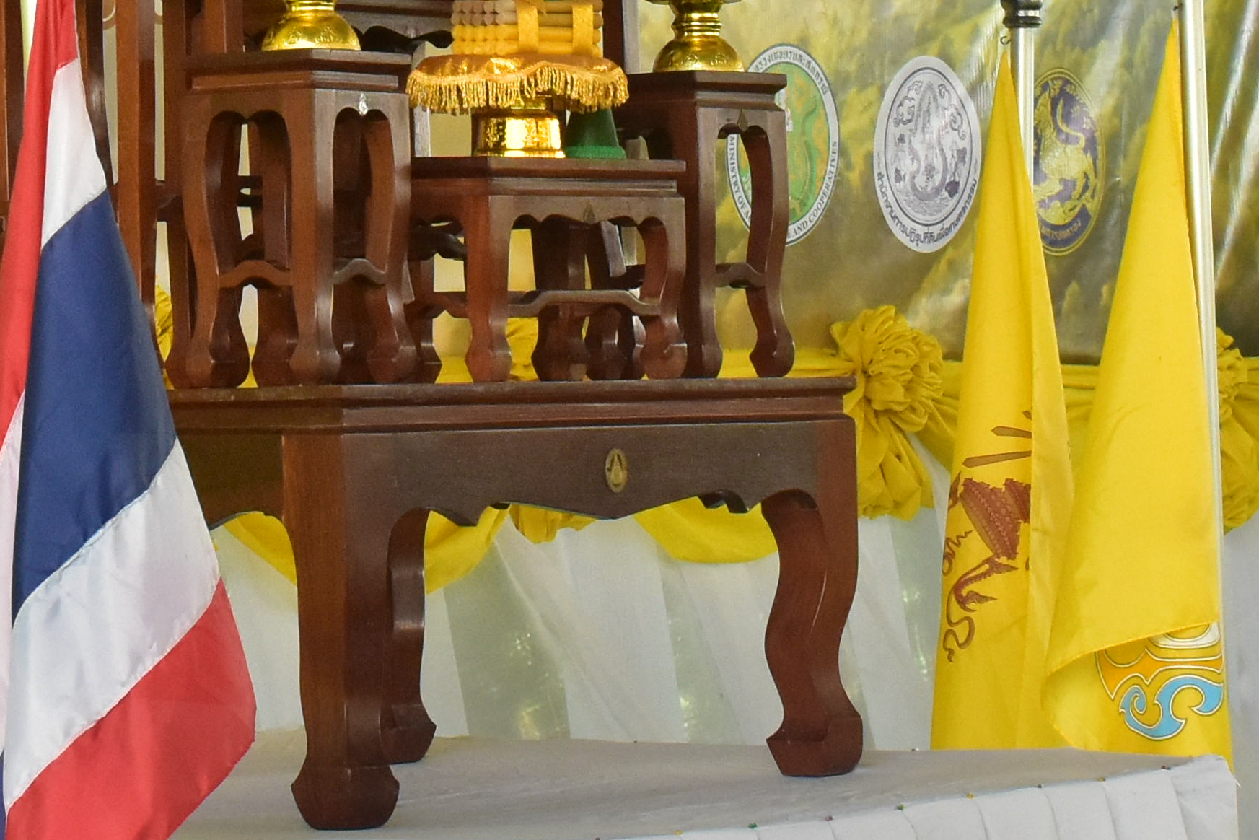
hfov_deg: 12.4
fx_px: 5771
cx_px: 262
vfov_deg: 8.2
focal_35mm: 165
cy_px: -291
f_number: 8
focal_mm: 32
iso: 1250
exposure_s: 1/250
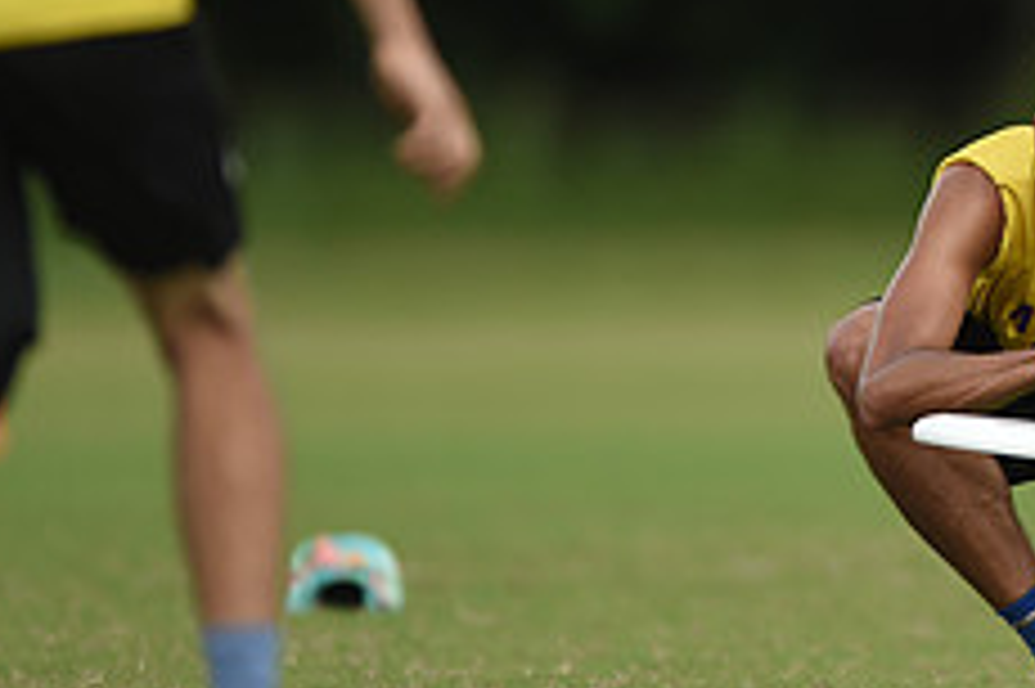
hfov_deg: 2.0
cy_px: 135
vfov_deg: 1.4
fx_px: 28958
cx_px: 1134
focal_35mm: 1008
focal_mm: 400
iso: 160
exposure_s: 1/2000
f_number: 2.8
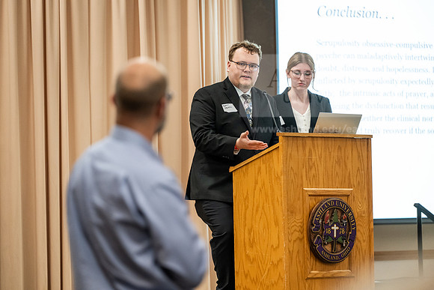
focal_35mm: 160
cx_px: 217
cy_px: 145
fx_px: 1929
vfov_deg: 8.6
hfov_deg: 12.8
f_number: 3.2
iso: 2500
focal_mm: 160
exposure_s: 1/200
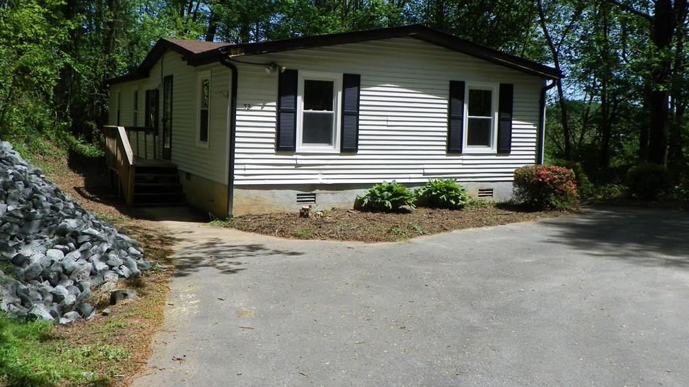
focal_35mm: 38
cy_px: 149
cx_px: 341
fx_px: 694
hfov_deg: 52.8
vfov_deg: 31.1
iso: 64
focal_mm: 6.1
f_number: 5.6
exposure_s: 1/320
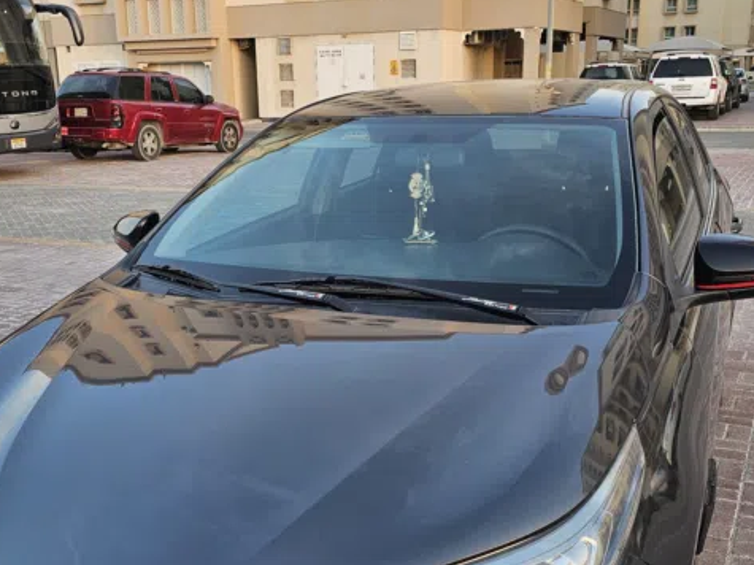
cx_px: 332
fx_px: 675
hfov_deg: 58.2
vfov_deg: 44.8
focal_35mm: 31
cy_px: 376
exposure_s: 1/182
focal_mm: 6.3
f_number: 1.7
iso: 50
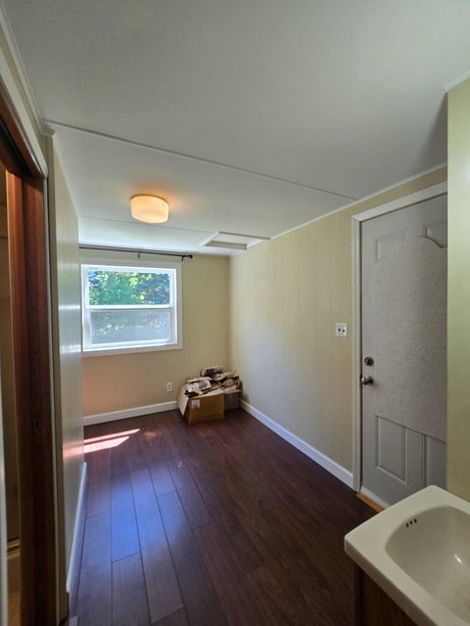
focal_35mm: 13
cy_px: 313
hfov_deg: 89.9
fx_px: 235
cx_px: 235
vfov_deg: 106.2
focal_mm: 2.2
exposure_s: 1/60
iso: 80
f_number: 2.2
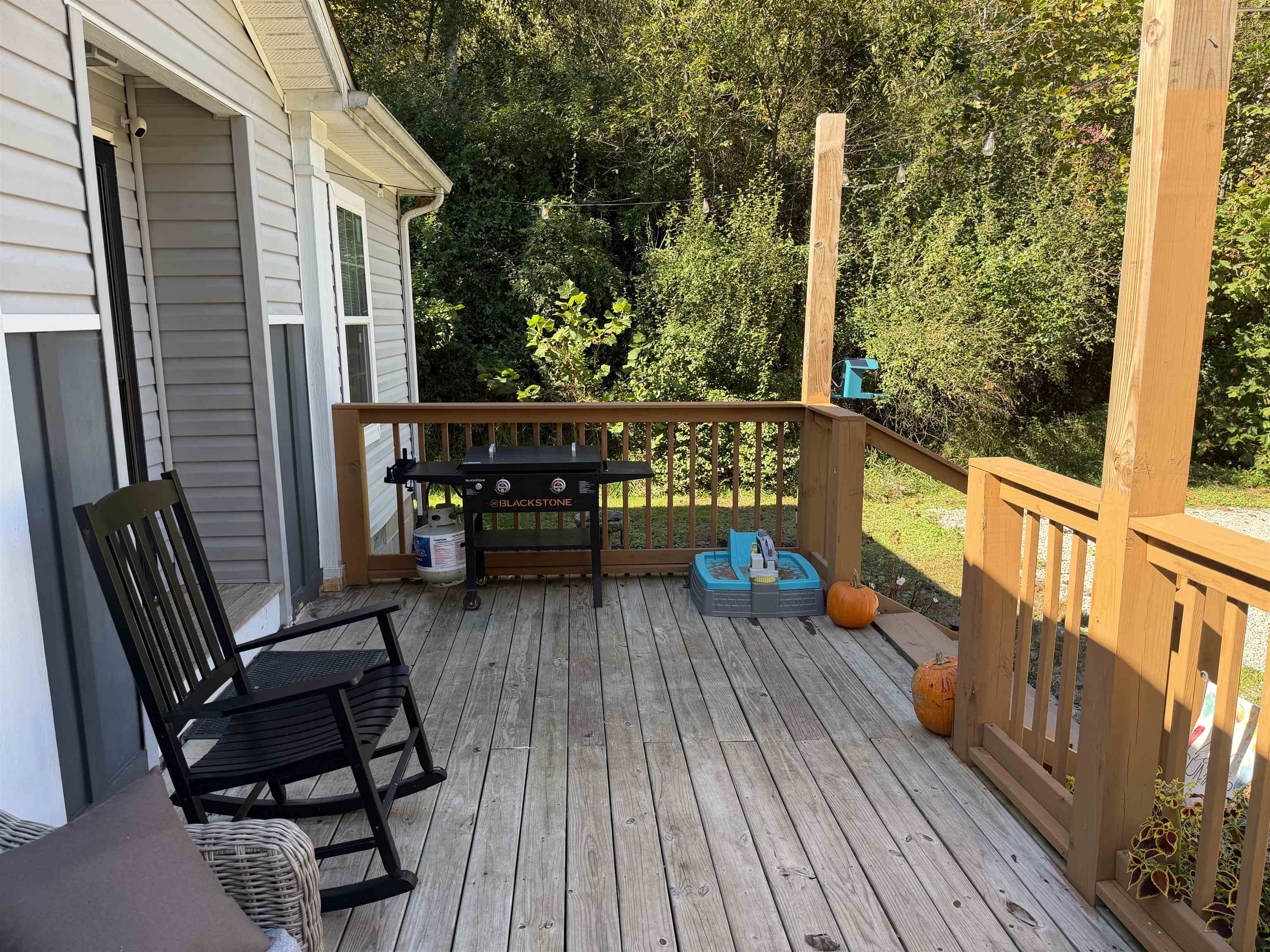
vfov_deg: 56.8
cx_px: 635
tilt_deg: -11.0
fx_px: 881
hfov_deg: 71.6
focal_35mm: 24
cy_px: 476
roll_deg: +1.0
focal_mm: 6.76
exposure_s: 1/649
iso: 100
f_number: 1.78
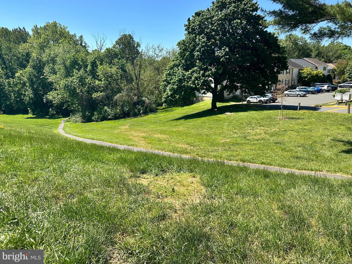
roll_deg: +0.3
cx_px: 182
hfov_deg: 69.4
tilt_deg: -11.7
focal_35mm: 25
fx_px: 254
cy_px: 127
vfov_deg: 54.9
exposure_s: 1/2203
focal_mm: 6.86
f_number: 1.78
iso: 80
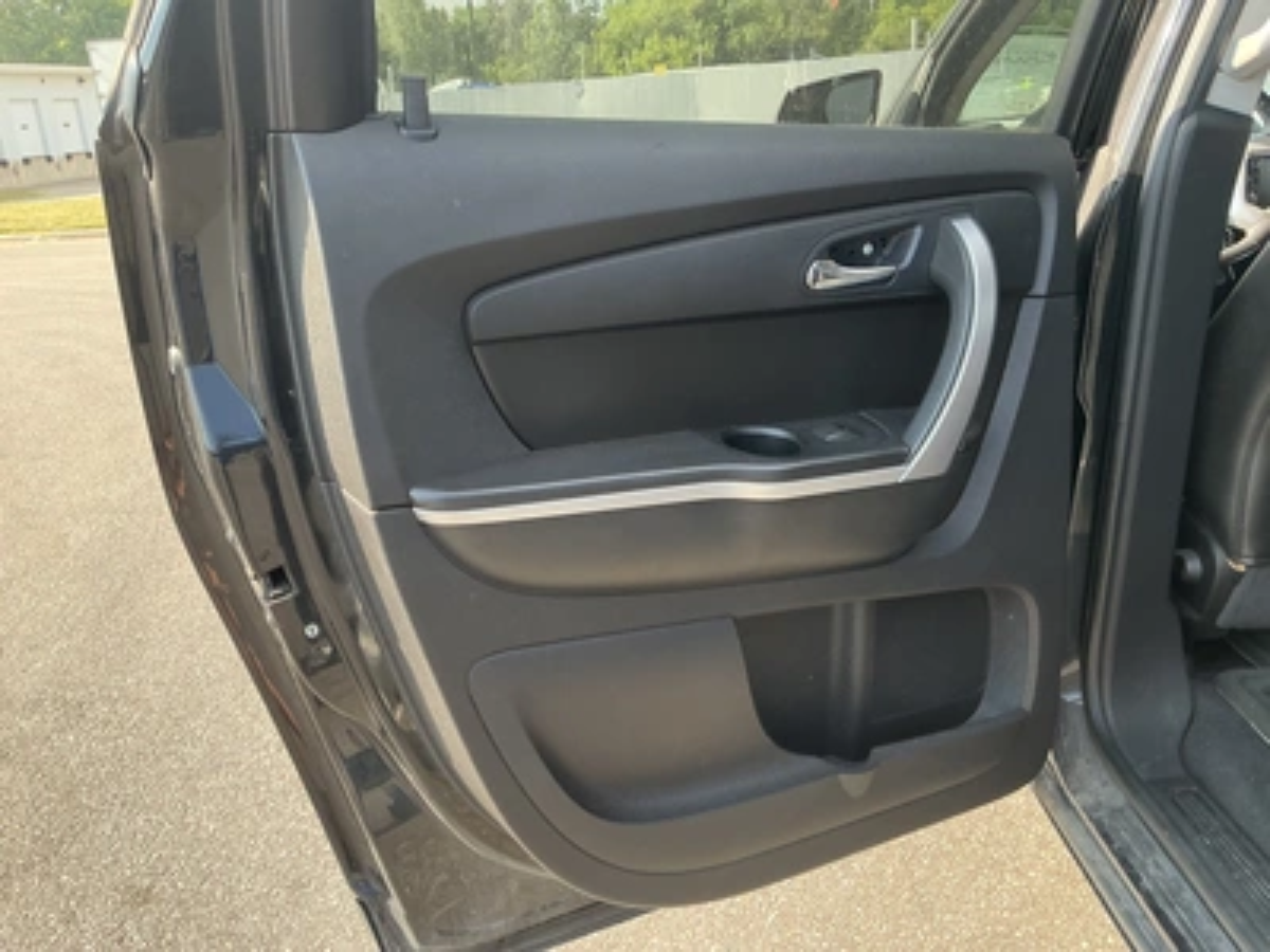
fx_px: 1027
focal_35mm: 28
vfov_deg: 49.7
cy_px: 476
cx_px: 635
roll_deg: +3.9
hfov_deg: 63.4
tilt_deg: -19.1
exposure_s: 1/169
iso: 32
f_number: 1.8
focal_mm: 3
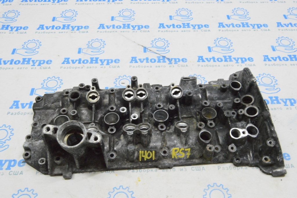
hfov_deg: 53.2
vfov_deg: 36.8
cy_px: 99
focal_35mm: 36
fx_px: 297
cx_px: 148
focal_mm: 24
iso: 6400
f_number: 20
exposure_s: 1/20
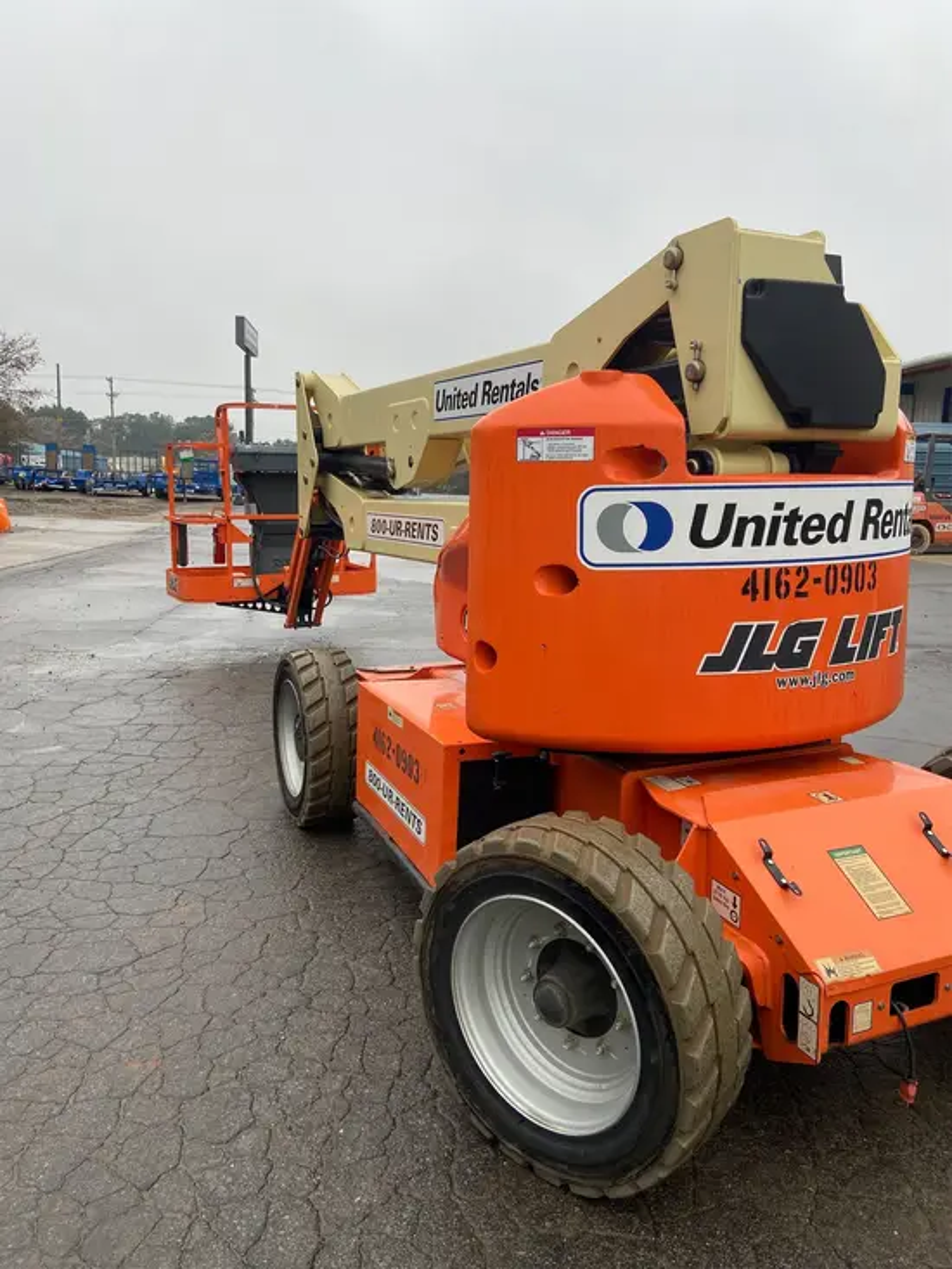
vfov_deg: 67.3
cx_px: 476
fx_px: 953
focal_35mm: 26
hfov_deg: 53.1
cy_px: 634
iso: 32
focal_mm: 4.25
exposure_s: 1/305
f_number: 1.8
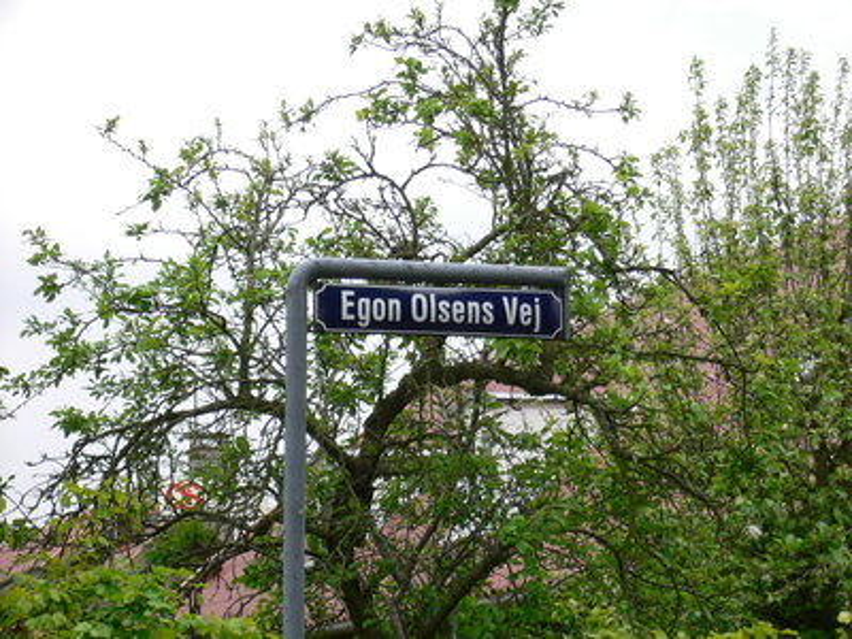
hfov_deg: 18.7
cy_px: 320
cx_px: 426
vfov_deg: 14.1
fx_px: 2584
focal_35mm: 105
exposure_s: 1/80
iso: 64
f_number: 5
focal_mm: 17.4
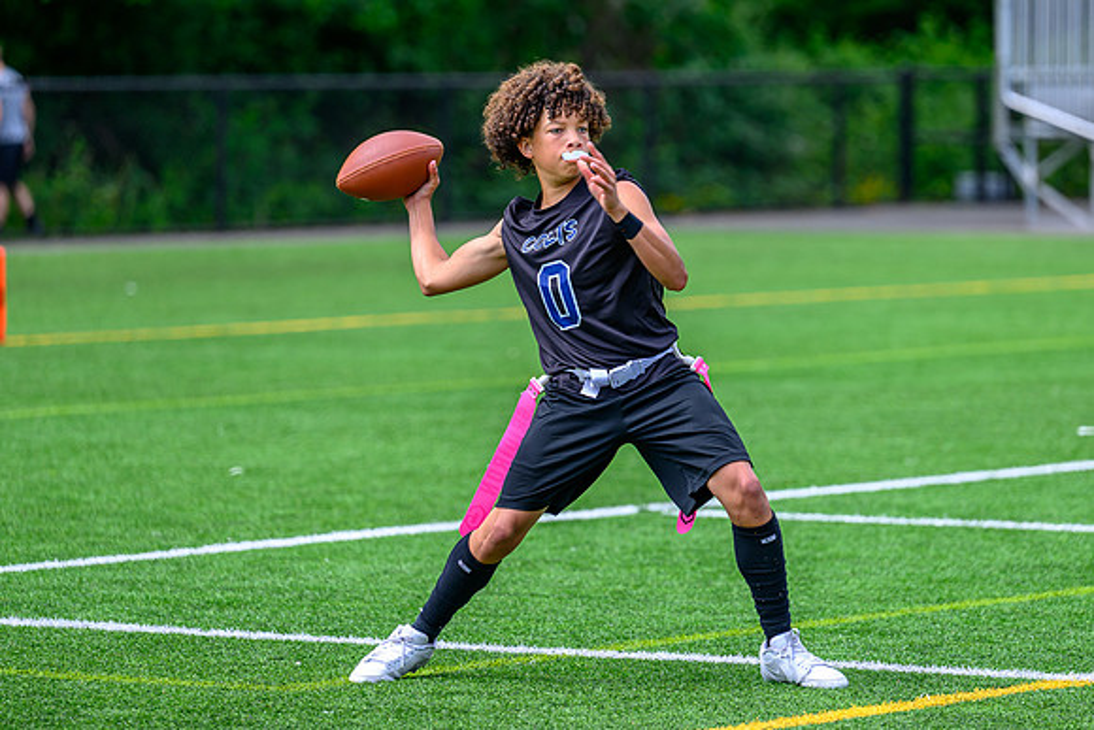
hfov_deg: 8.8
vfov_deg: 5.9
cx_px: 568
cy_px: 306
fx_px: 7128
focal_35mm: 235
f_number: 3.2
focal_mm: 180
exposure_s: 1/800
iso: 140
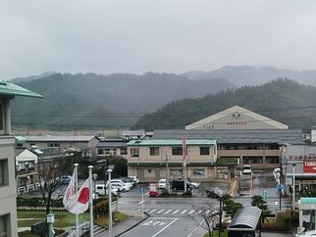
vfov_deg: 26.8
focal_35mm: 54
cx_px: 249
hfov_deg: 34.5
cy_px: 166
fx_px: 493
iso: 100
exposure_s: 1/125
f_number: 2.8
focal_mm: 5.58
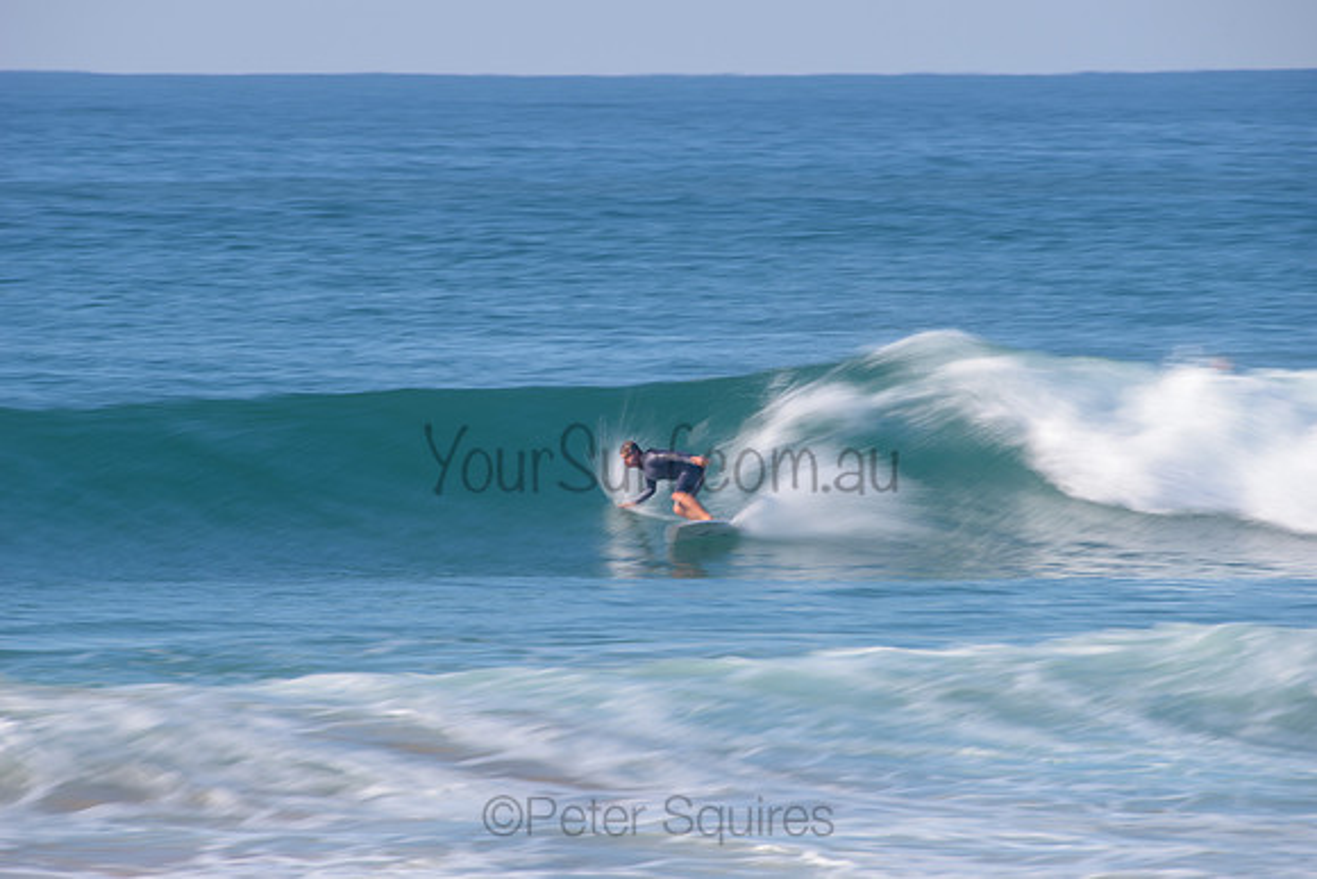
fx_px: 18295
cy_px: 440
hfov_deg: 4.1
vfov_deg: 2.8
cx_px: 658
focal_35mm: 500
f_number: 13
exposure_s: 1/13
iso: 31
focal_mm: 500
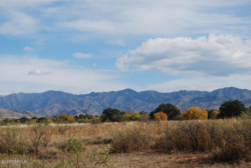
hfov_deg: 24.6
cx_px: 126
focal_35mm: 82
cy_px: 84
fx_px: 576
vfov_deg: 16.6
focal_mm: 55
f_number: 8
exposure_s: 1/250
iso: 100
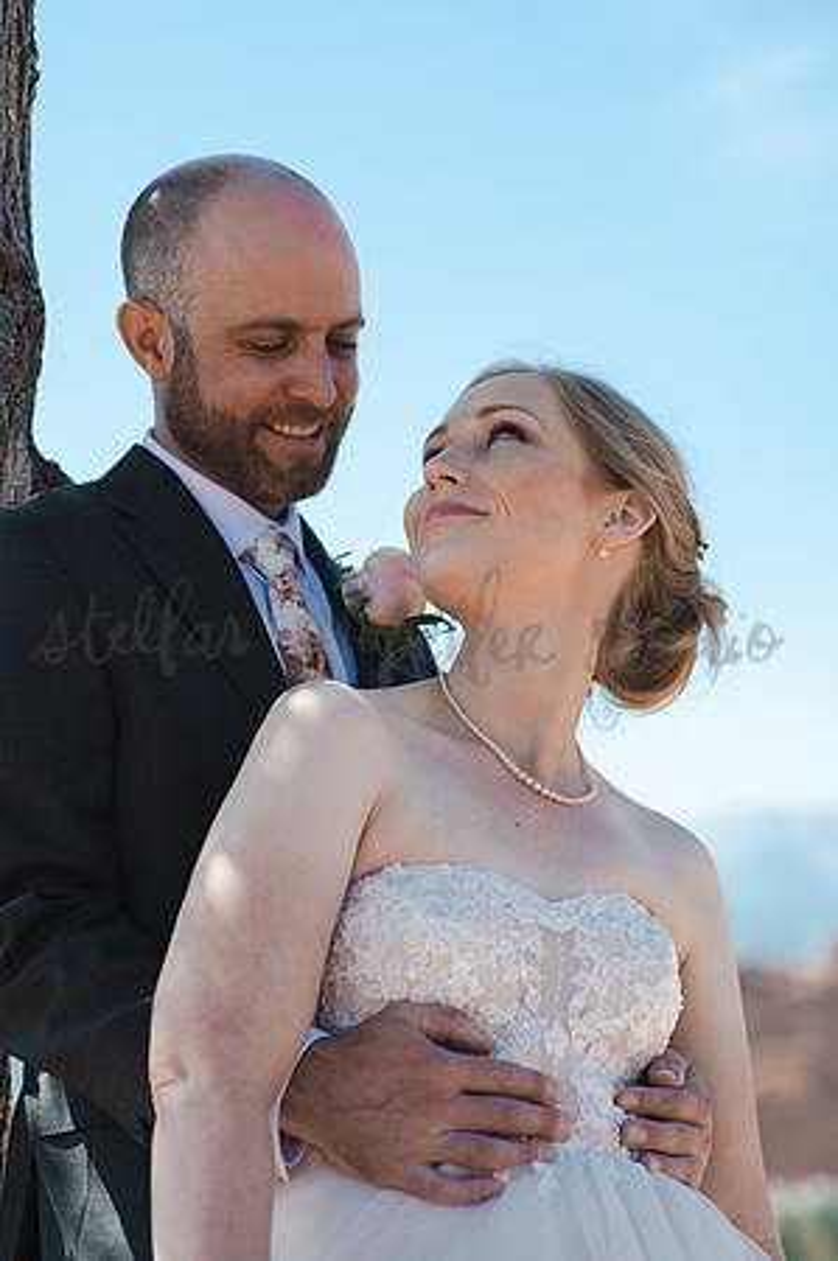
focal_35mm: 85
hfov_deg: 16.0
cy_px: 630
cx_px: 419
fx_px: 2975
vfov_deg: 23.9
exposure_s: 1/320
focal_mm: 85
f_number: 3.5
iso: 100
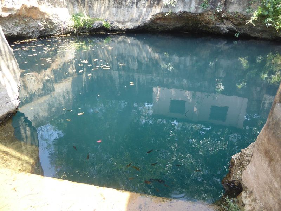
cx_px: 140
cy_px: 106
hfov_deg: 69.4
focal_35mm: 25
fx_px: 203
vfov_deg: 54.9
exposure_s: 1/160
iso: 160
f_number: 3.3
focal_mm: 4.3
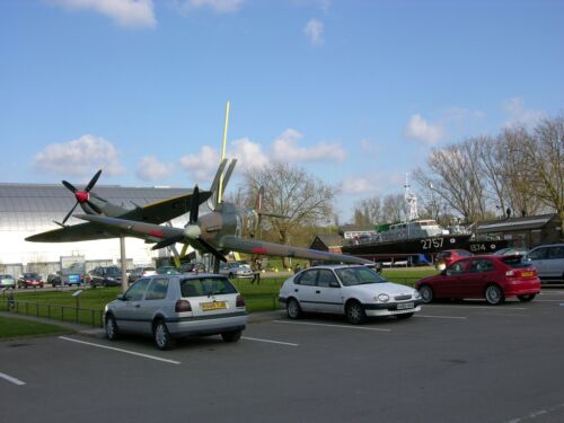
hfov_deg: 44.8
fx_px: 684
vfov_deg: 34.3
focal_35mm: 42
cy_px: 212
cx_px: 282
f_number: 6.5
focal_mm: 10.7
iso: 50
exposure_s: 1/186
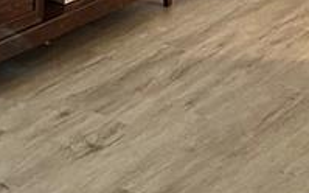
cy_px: -313
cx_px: -39
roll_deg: -1.5
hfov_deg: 14.4
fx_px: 1195
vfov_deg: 8.3
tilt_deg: -5.9
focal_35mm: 142
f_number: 1.6
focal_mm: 5.1
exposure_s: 1/60
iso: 200
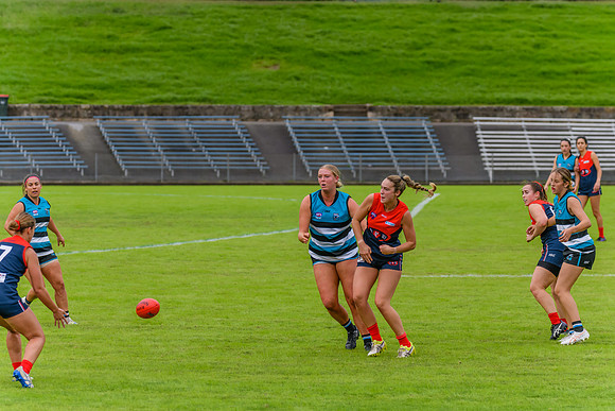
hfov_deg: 9.5
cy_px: 199
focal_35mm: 216
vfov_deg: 6.4
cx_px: 317
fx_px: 3696
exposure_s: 1/1600
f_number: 5.6
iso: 800
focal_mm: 210
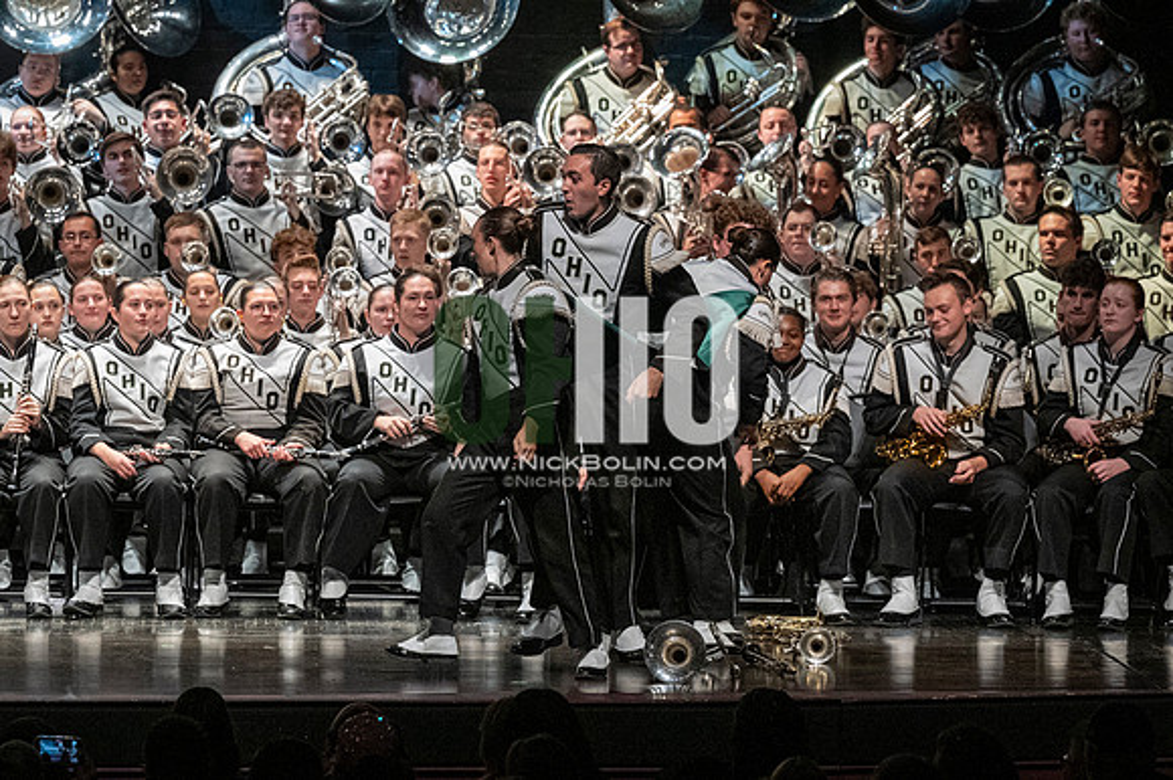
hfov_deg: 9.2
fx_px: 7327
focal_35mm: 225
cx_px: 586
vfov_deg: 6.1
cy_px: 390
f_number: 4
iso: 4000
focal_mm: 150
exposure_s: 1/500
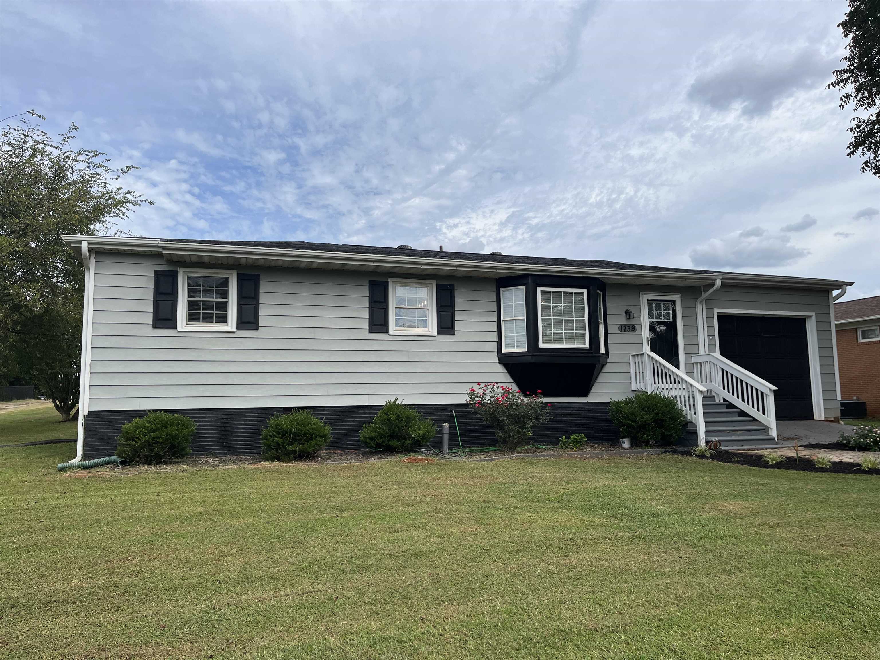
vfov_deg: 53.1
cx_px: 440
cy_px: 330
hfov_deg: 67.3
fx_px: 661
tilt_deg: +6.1
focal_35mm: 26
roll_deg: +1.2
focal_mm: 5.1
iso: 50
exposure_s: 1/3745
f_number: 1.6
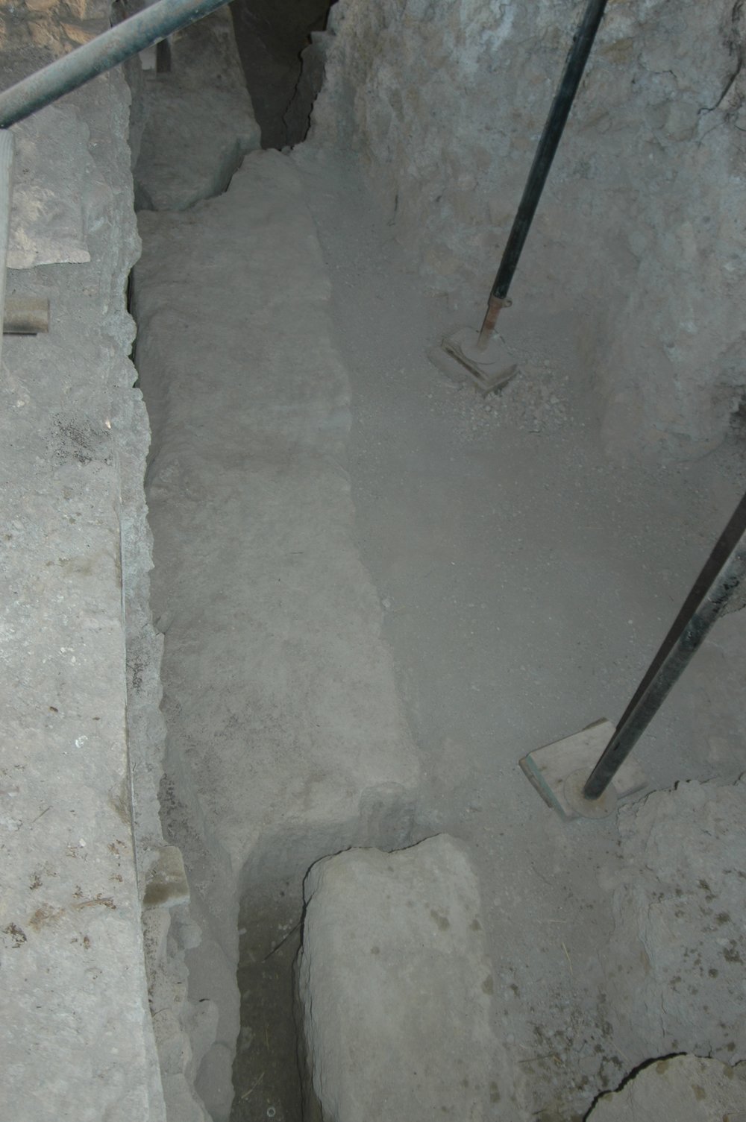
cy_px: 561
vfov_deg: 53.2
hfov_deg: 36.8
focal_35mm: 36
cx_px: 373
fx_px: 1121
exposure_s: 1/60
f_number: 3.5
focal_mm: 24
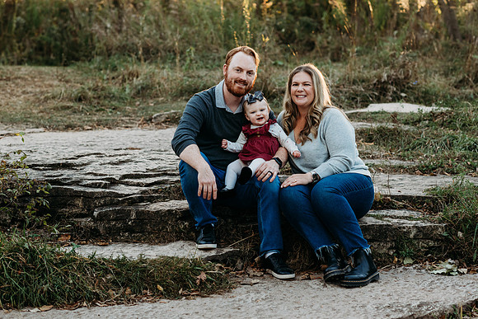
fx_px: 1213
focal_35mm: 91
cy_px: 171
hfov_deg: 22.3
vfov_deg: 15.0
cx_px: 239
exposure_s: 1/640
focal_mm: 85
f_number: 3.5
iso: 640
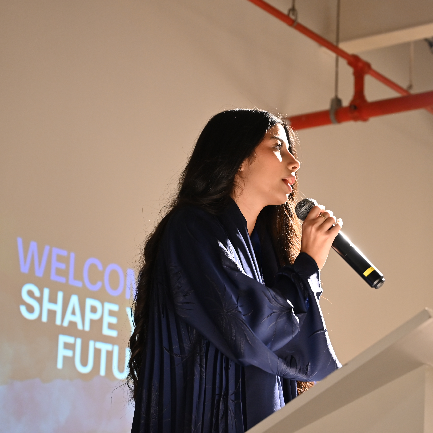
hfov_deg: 20.9
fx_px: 1175
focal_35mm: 83
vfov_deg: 20.9
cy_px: 216
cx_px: 230
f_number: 4
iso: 1400
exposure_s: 1/125
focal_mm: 65
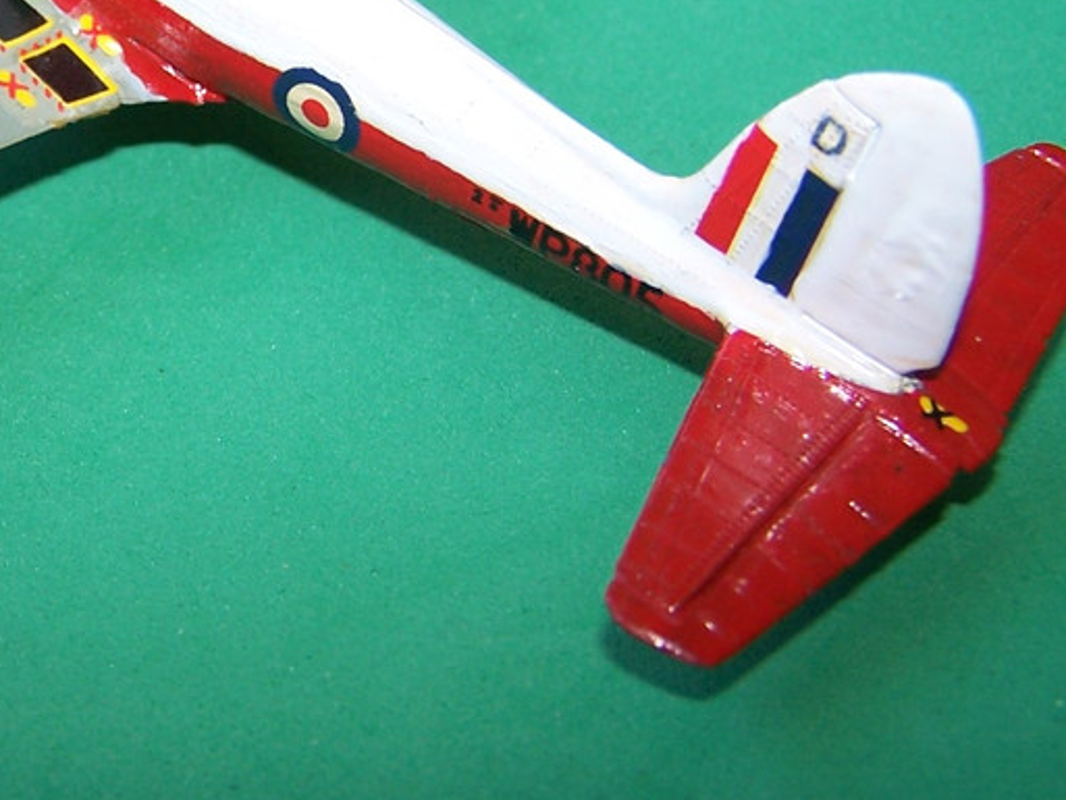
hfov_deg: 23.9
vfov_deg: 18.6
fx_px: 2433
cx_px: 80
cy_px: 218
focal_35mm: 79
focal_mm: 6.3
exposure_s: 1/60
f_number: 2.8
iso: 80
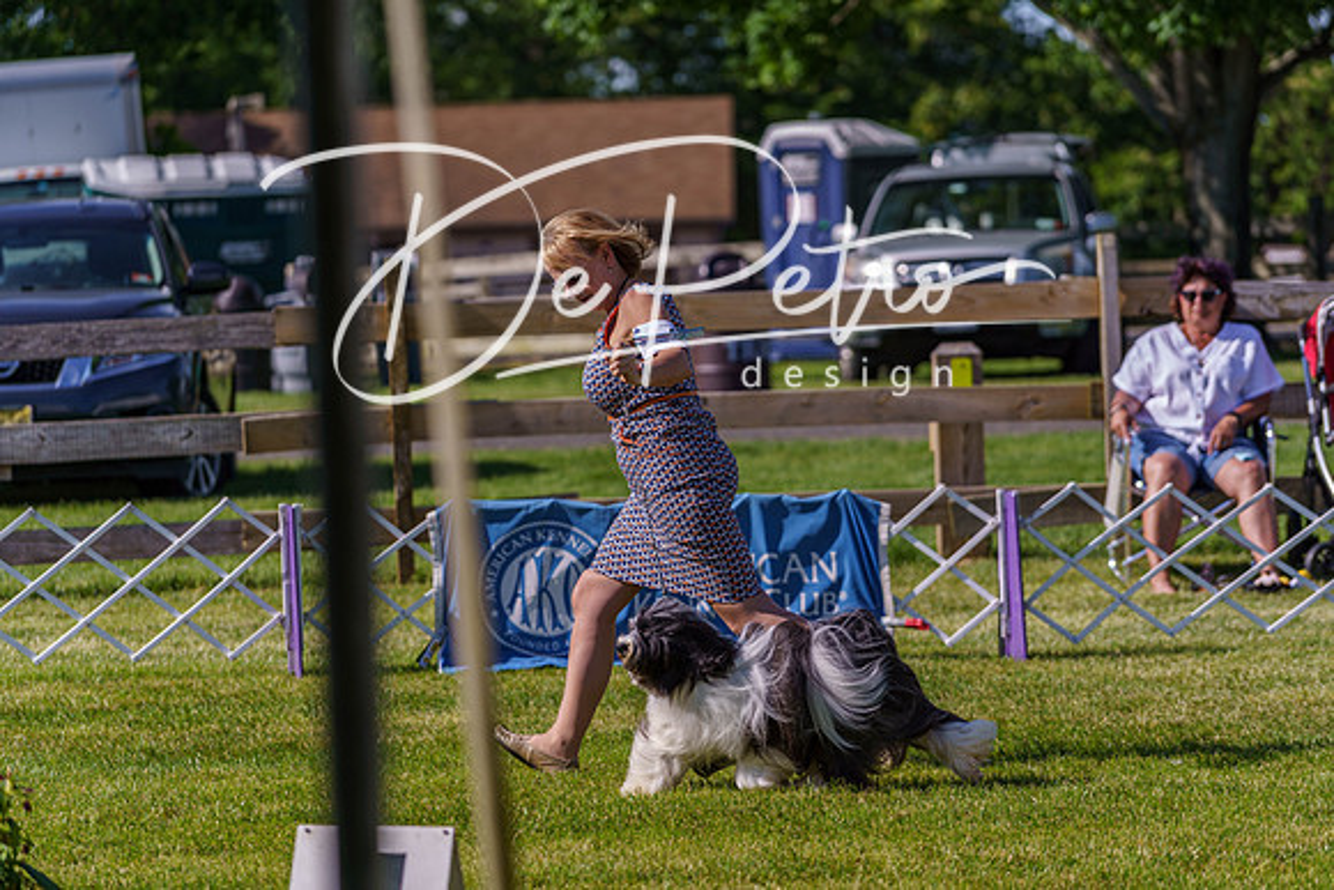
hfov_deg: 12.4
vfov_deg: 8.3
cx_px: 667
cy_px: 445
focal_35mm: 165
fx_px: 6115
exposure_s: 1/1250
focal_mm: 165
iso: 125
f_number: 4
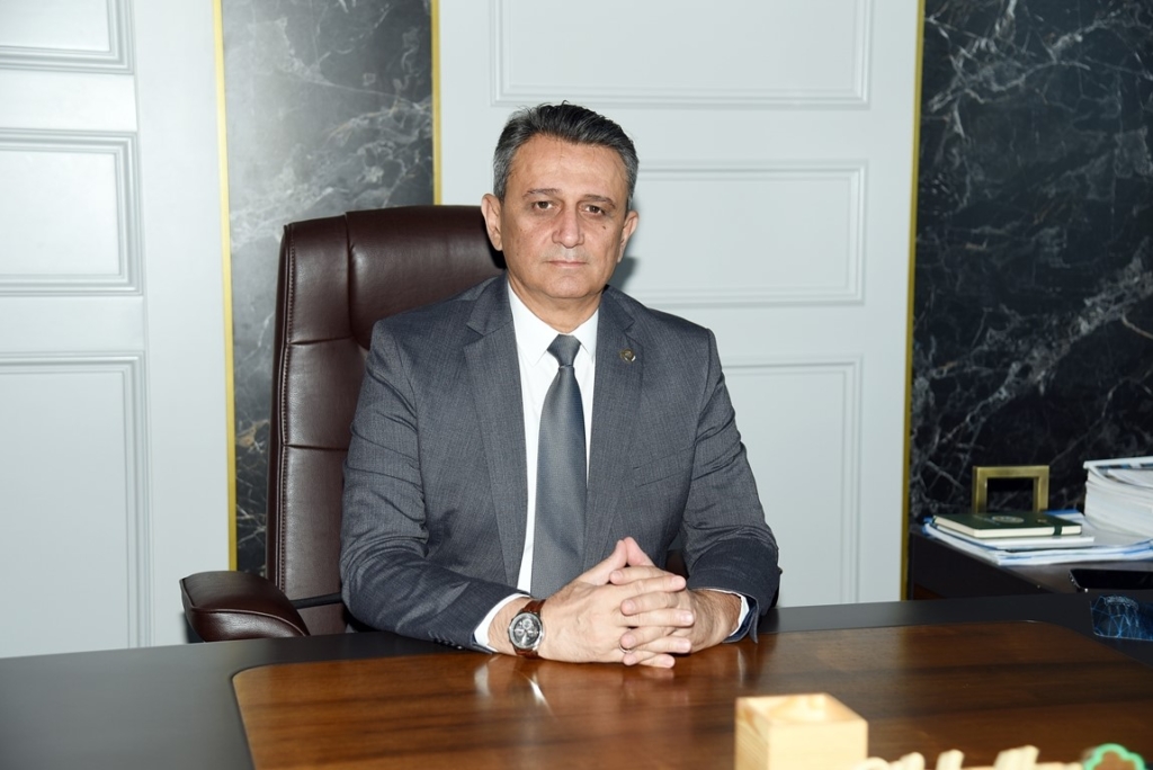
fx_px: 1666
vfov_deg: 26.0
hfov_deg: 38.2
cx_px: 576
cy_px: 385
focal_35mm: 52
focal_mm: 52
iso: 100
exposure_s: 1/125
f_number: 4
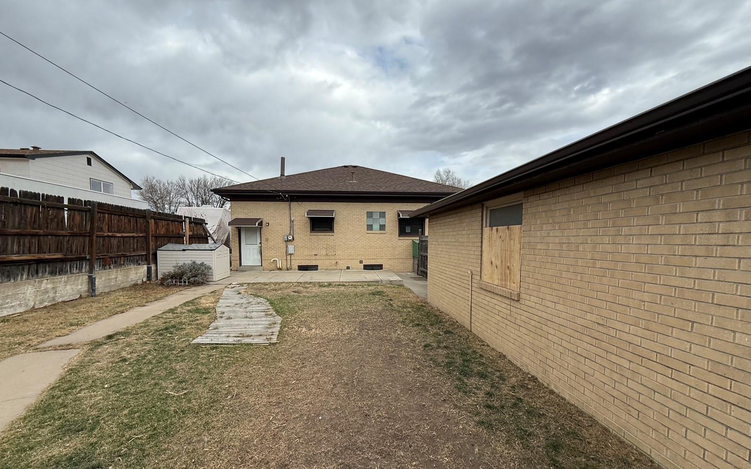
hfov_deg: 101.5
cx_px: 376
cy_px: 257
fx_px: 307
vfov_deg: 74.6
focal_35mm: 15
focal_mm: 2.22
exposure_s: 1/853
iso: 50
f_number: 2.2
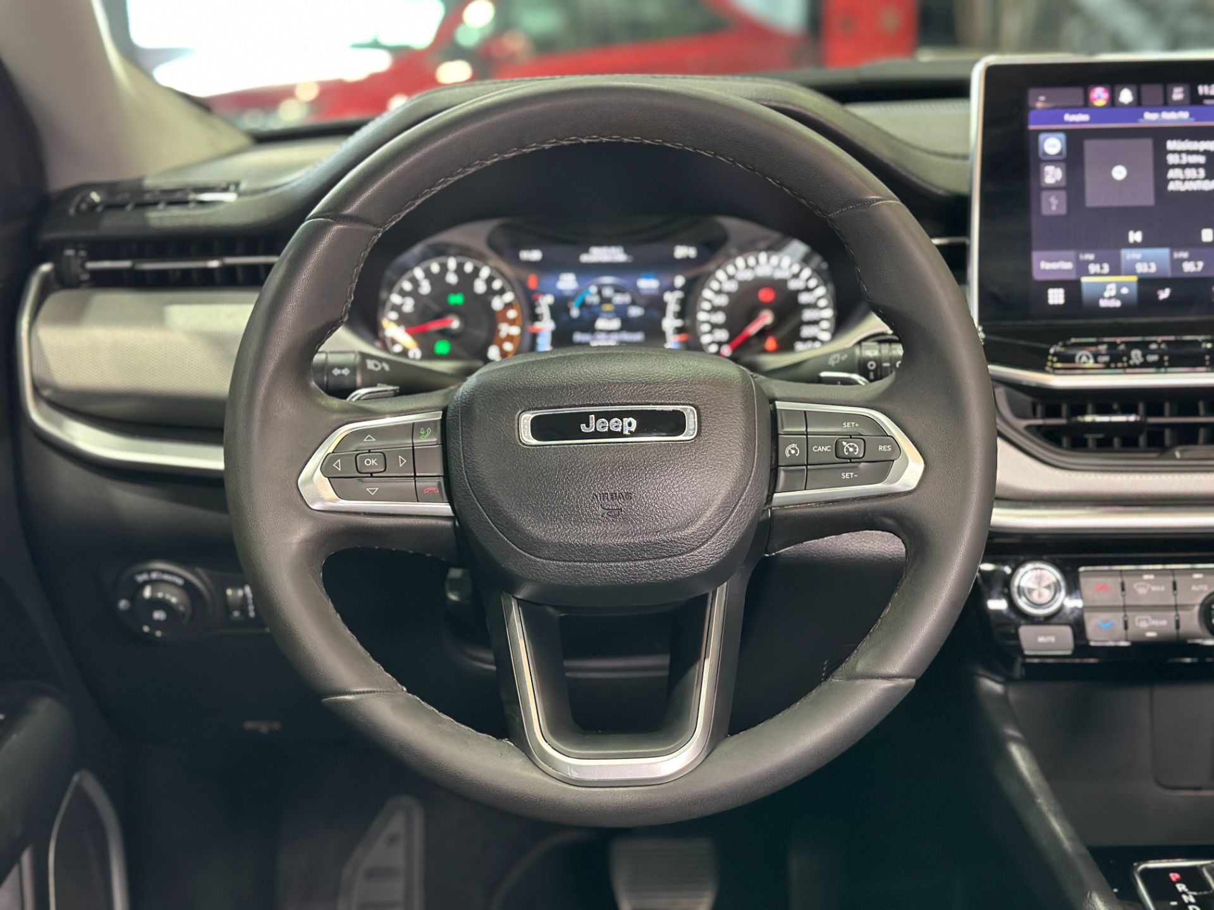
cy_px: 455
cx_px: 607
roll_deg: +0.3
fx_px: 1683
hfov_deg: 39.7
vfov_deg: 30.3
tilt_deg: -14.8
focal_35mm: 48
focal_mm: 6.86
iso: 320
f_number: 1.78
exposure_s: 1/40
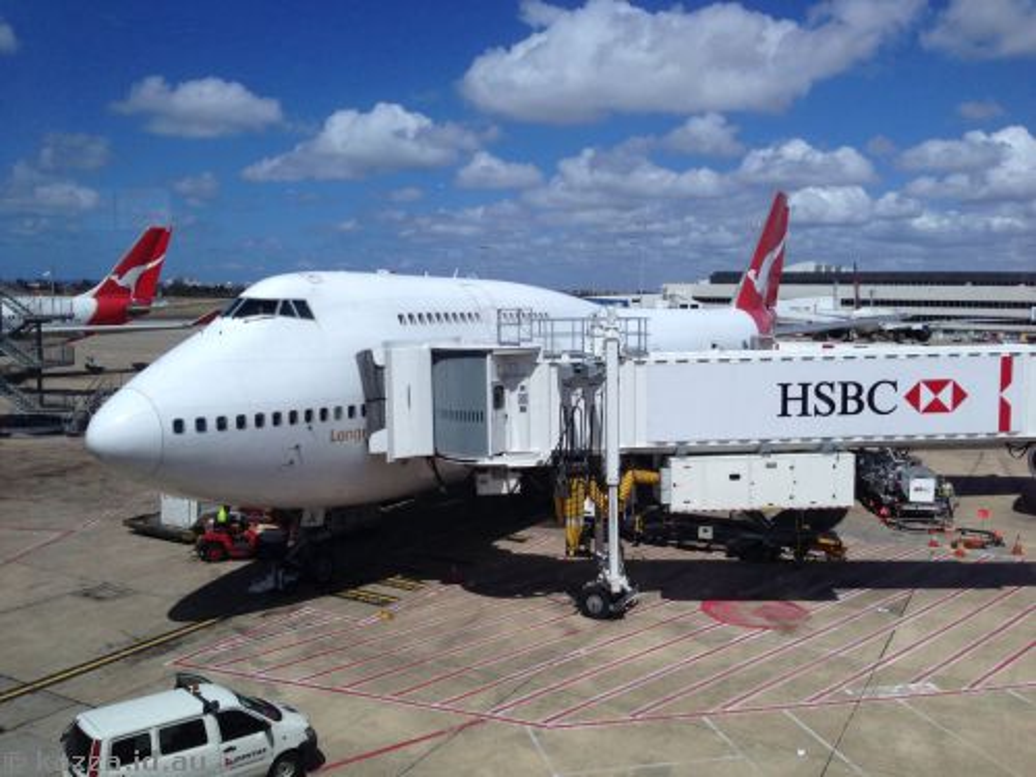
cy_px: 388
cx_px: 518
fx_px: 988
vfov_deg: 42.9
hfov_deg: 55.4
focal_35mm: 33
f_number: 2.4
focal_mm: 4.13
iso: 50
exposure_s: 1/919
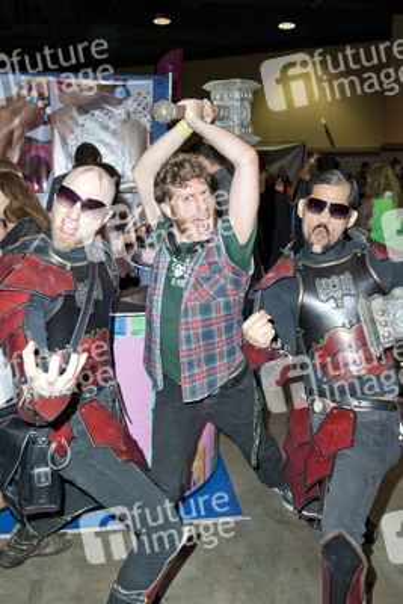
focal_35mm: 32
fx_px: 537
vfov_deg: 58.7
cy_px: 302
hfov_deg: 41.1
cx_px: 202
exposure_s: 1/320
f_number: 4
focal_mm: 32
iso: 400
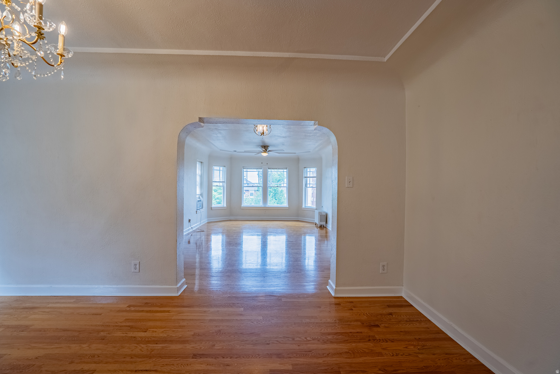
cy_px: 187
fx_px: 249
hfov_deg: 96.7
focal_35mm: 16
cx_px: 280
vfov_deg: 73.8
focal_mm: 16
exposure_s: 1/400
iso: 125
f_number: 5.6
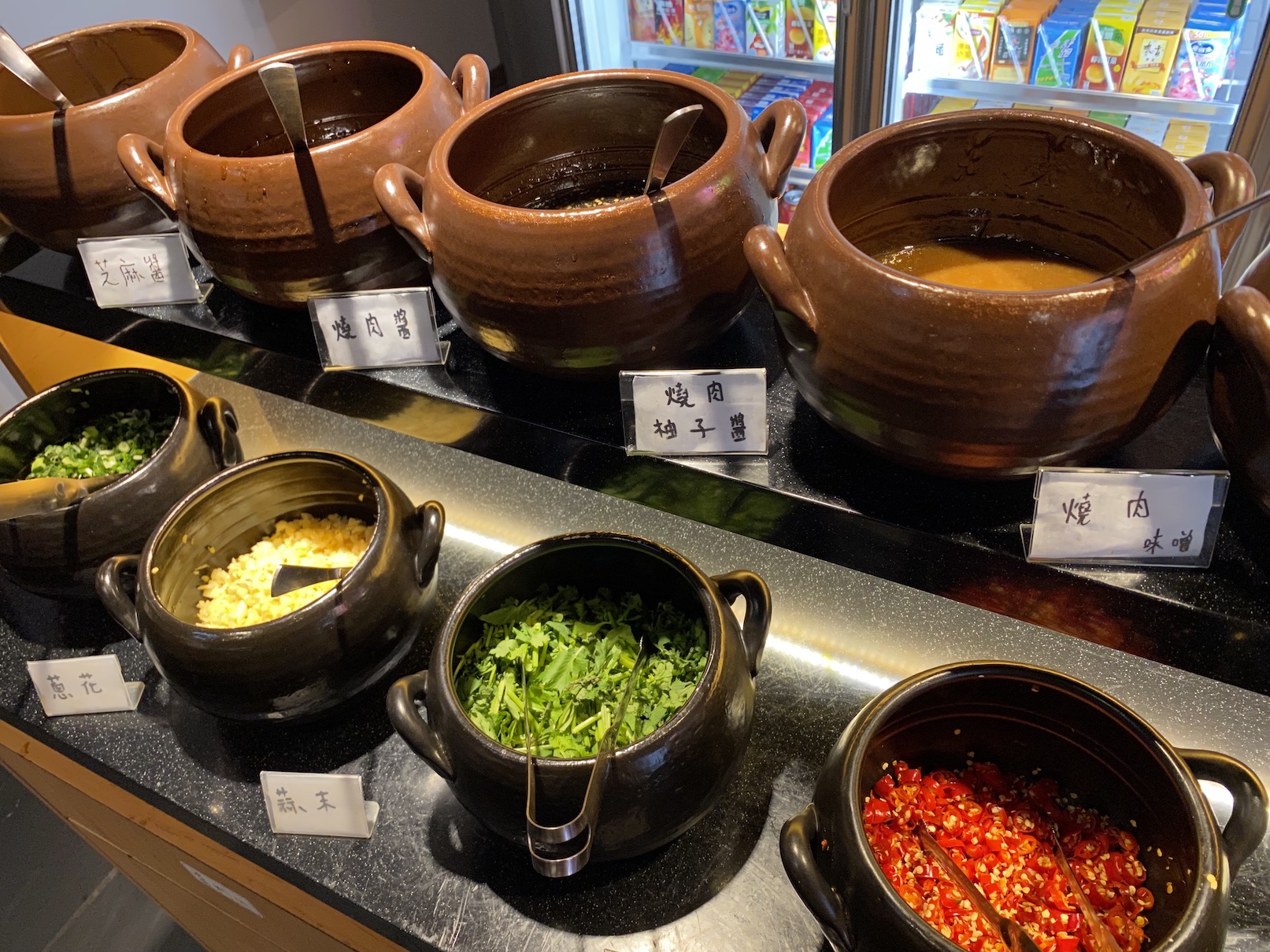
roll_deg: +9.2
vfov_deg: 53.1
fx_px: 954
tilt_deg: -44.1
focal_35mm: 26
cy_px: 476
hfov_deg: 67.3
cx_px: 635
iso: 200
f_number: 1.8
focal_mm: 4.25
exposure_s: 1/60
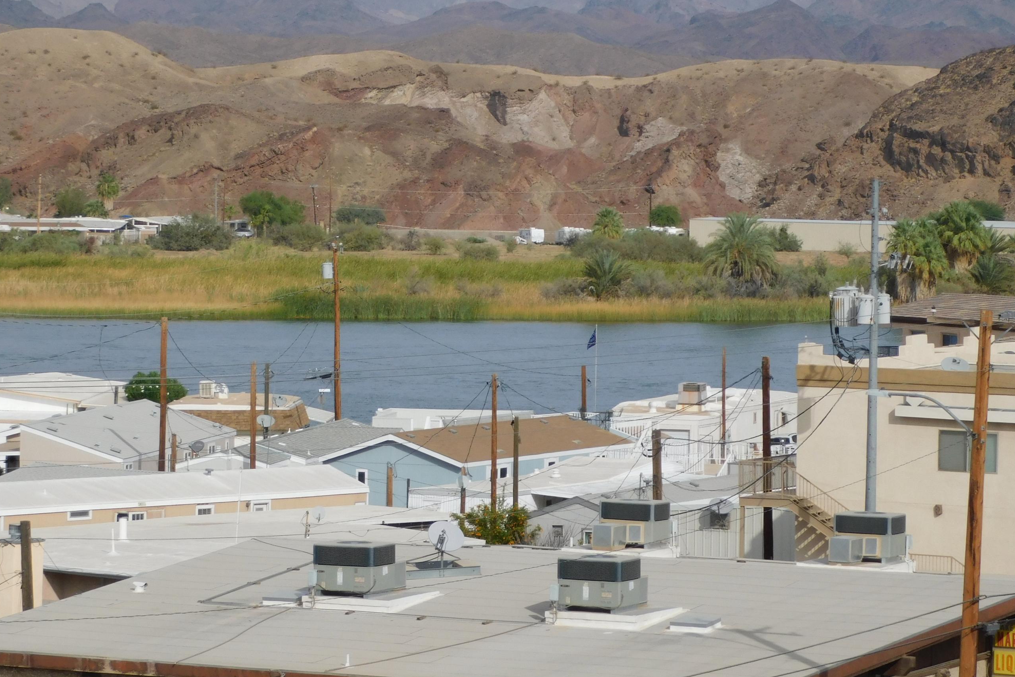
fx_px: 4595
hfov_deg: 12.6
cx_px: 519
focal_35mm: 163
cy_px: 342
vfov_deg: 8.4
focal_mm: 23.7
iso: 125
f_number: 5
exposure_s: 1/1000
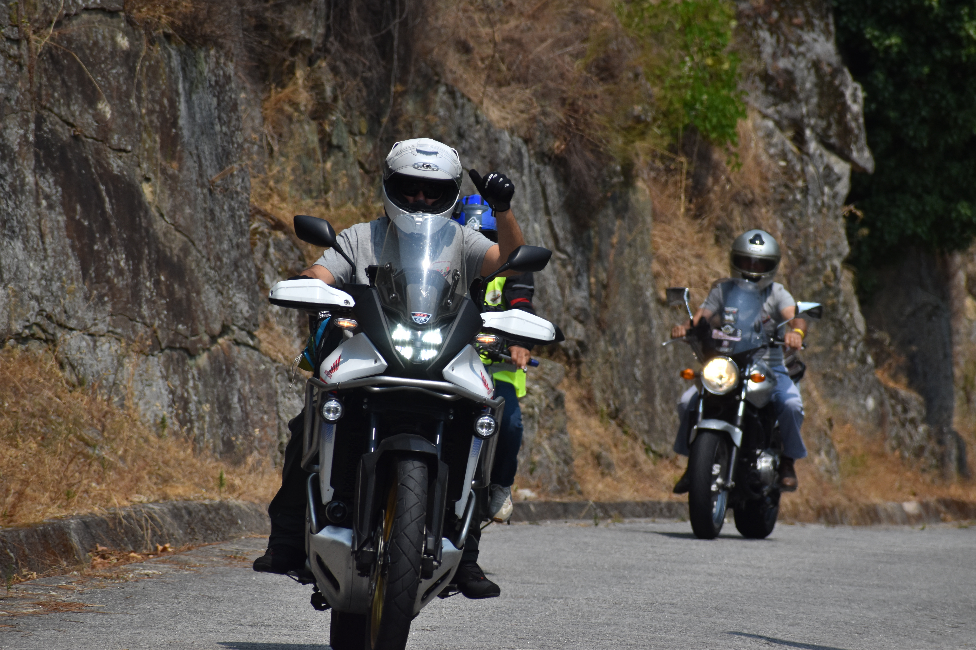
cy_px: 325
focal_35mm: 330
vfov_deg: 4.2
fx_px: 8946
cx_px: 488
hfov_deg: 6.2
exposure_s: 1/2000
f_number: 8
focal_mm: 220
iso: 220
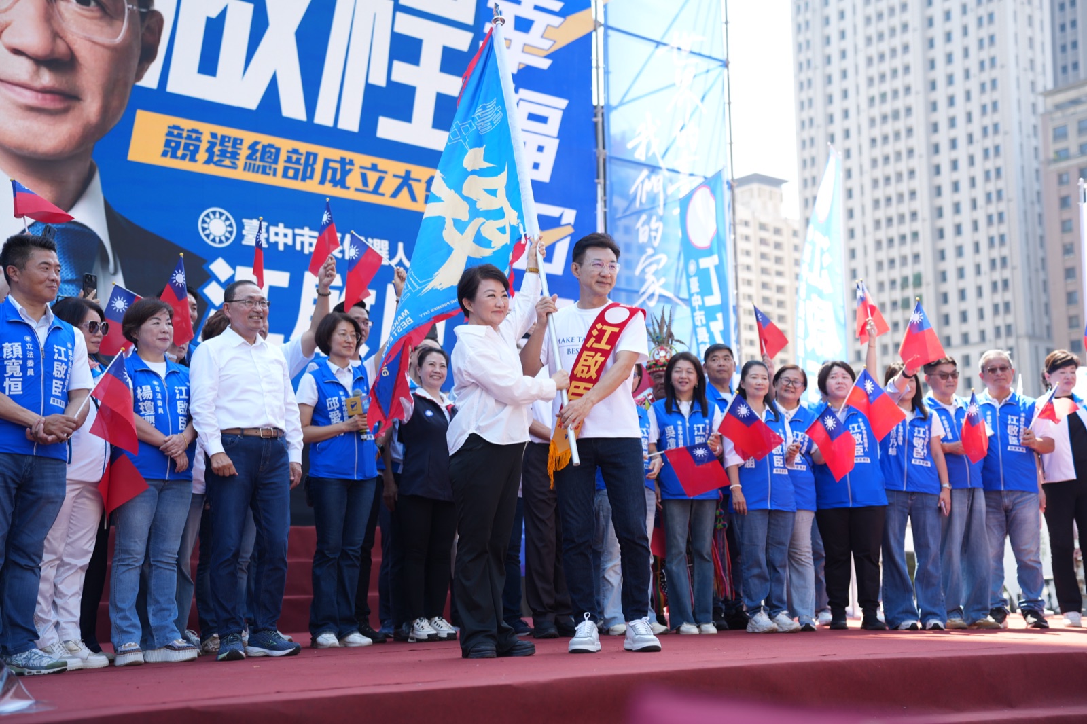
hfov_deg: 40.4
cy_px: 362
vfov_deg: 27.5
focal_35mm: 49
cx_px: 544
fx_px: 1479
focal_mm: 49
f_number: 2.8
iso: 160
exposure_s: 1/400
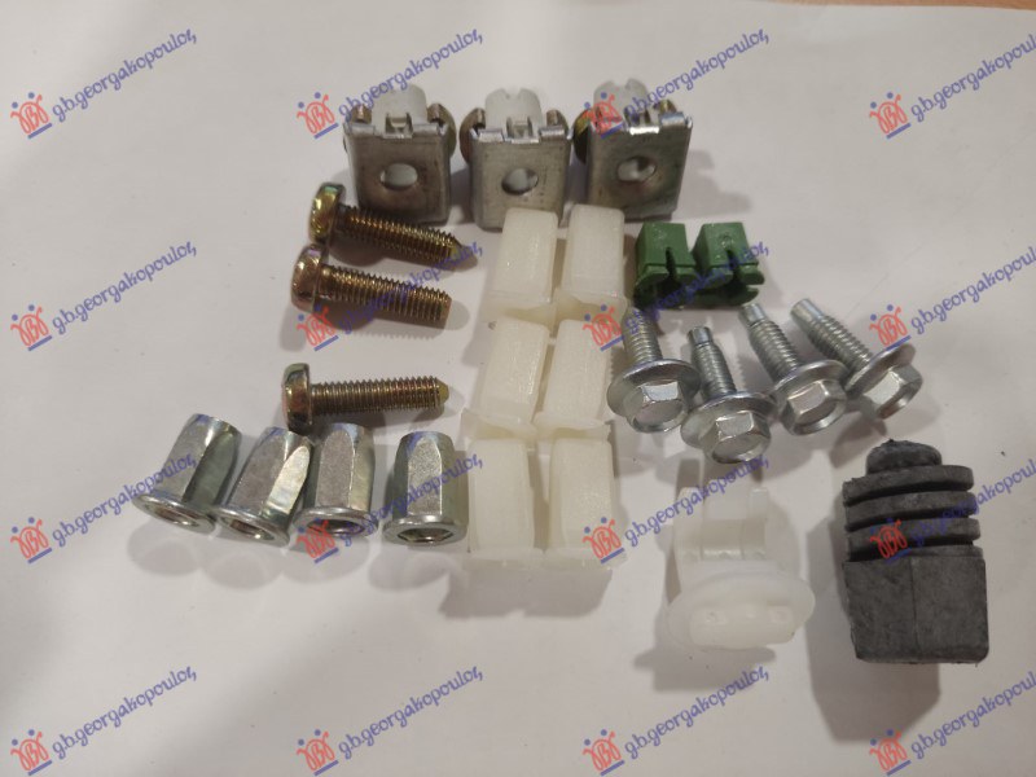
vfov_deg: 54.9
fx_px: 748
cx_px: 518
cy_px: 388
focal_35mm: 25
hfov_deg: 69.4
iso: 260
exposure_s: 1/60
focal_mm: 4.71
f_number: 1.79
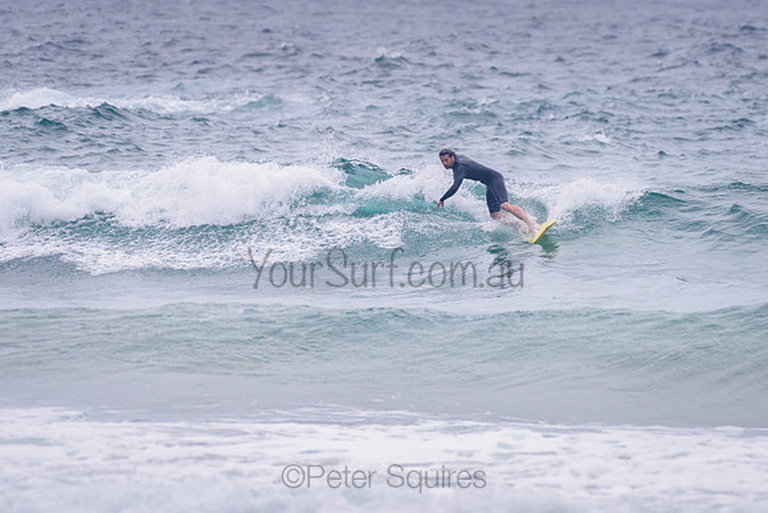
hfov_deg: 3.4
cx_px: 408
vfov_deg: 2.2
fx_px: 13078
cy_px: 221
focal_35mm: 613
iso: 1100
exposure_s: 1/2000
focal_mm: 500
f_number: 5.6
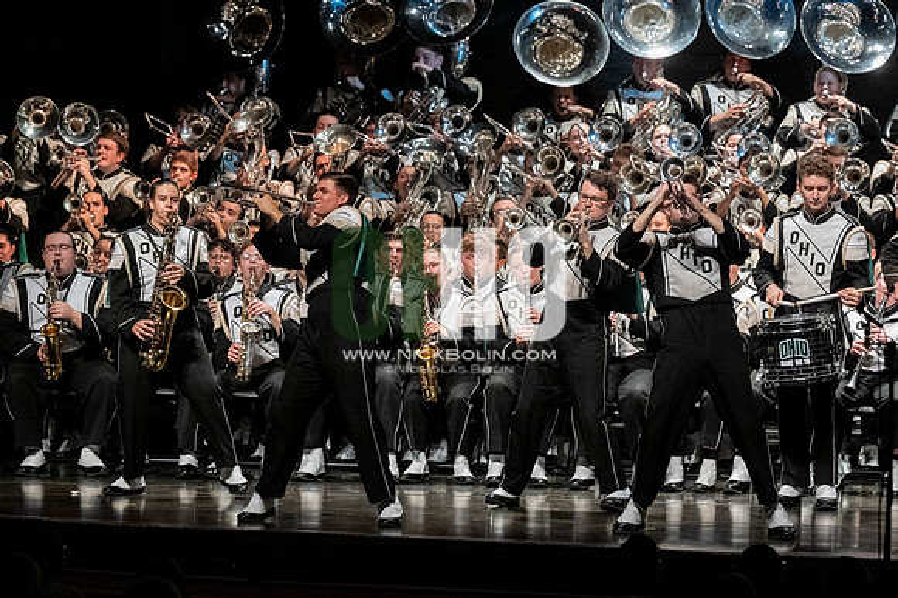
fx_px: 5235
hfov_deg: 9.8
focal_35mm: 210
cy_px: 299
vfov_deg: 6.5
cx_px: 449
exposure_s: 1/500
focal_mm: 140
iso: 4000
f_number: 4
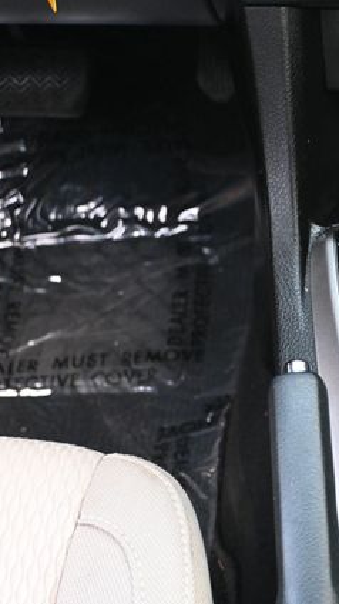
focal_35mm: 88
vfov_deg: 24.3
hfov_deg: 13.3
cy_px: 302
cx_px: 444
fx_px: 1405
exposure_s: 1/125
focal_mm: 37
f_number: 5.3
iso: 3200
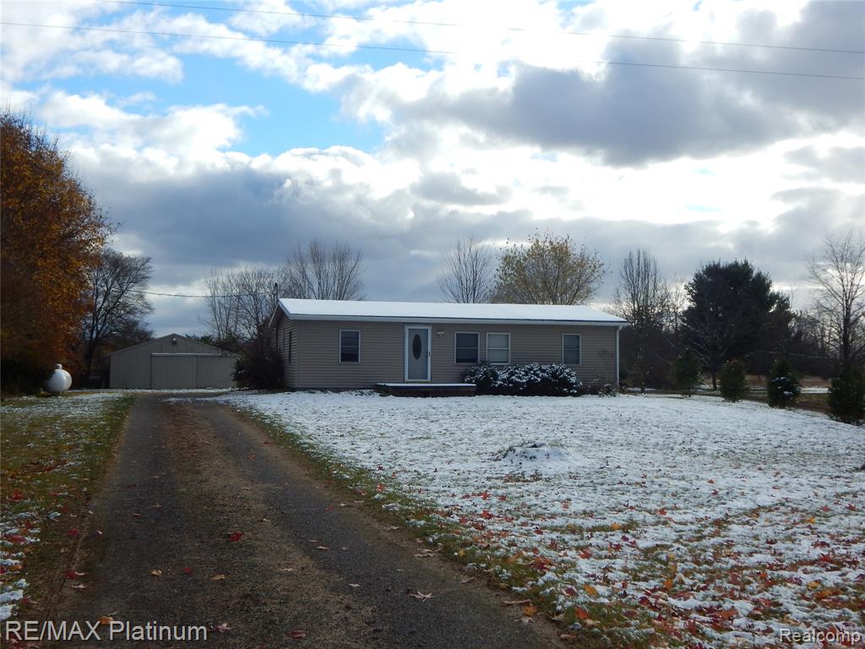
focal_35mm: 43
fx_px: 1075
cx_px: 432
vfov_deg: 33.6
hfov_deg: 43.9
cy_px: 324
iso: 125
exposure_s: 1/1000
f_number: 3.6
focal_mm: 7.7
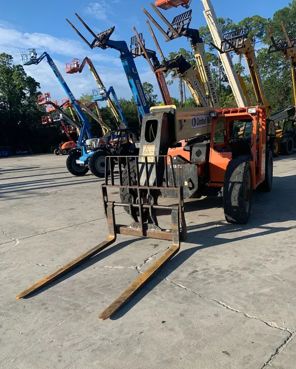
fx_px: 306
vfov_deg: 62.1
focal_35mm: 28
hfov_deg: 51.6
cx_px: 151
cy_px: 197
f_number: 1.8
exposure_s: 1/1205
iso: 25
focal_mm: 4.25
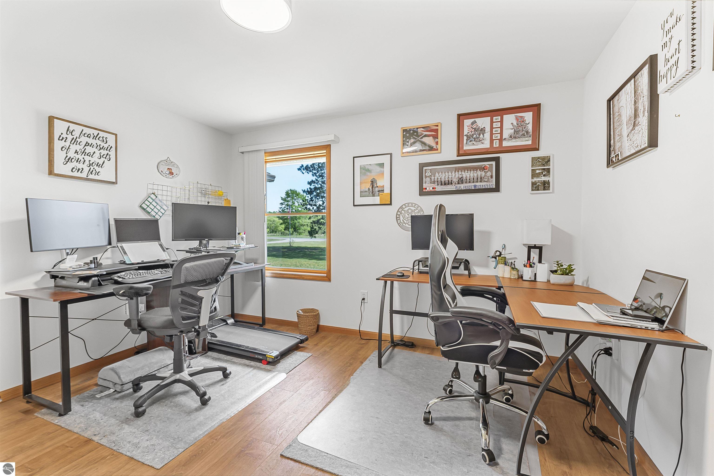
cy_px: 238
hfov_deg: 99.3
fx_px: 303
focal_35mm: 15
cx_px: 357
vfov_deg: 76.2
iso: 1000
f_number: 7.1
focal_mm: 15.3
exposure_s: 1/13
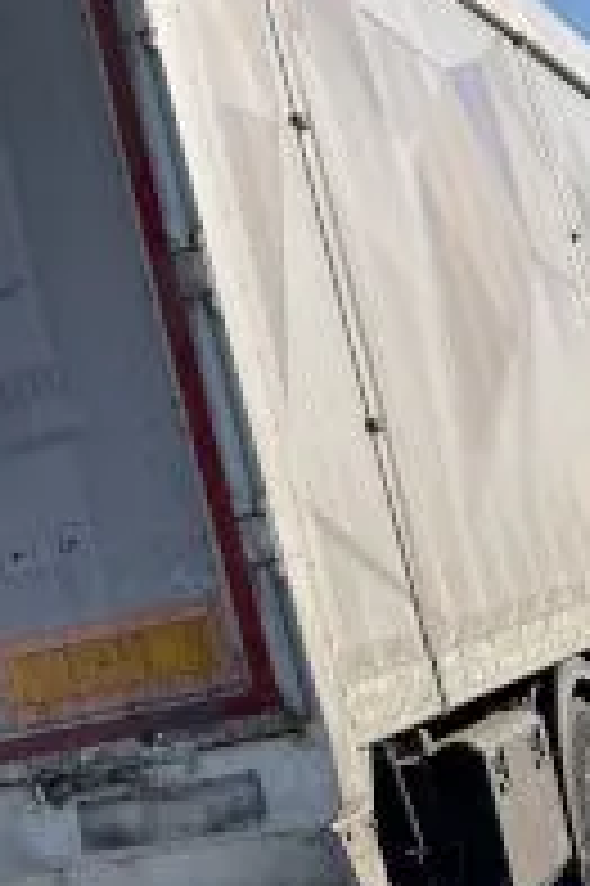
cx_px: -167
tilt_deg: +2.9
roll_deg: +0.6
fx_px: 2364
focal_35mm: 96
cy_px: 497
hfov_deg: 13.7
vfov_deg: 21.2
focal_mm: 3.99
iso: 25
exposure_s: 1/3040
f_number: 1.8
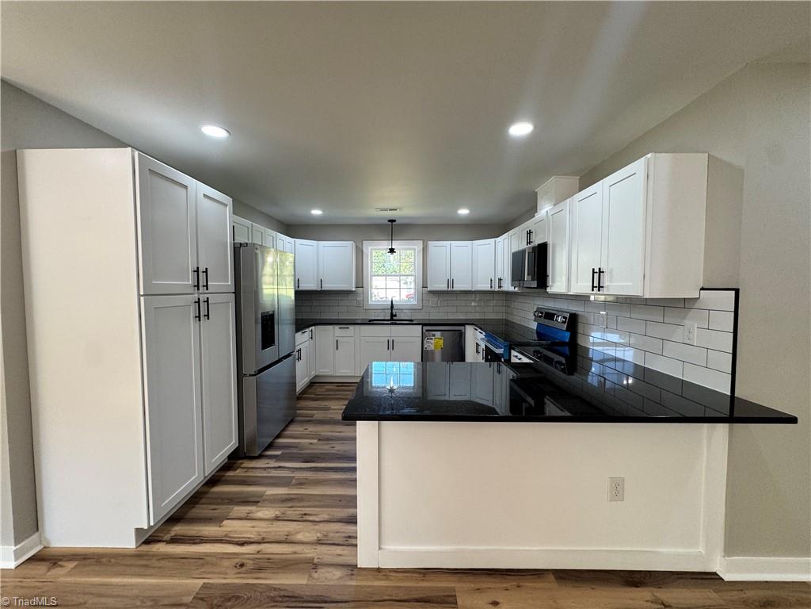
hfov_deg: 102.1
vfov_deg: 85.7
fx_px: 328
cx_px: 406
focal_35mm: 14
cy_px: 304
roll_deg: +0.0
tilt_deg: -2.6
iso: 160
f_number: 2.2
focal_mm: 2.22
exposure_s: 1/120
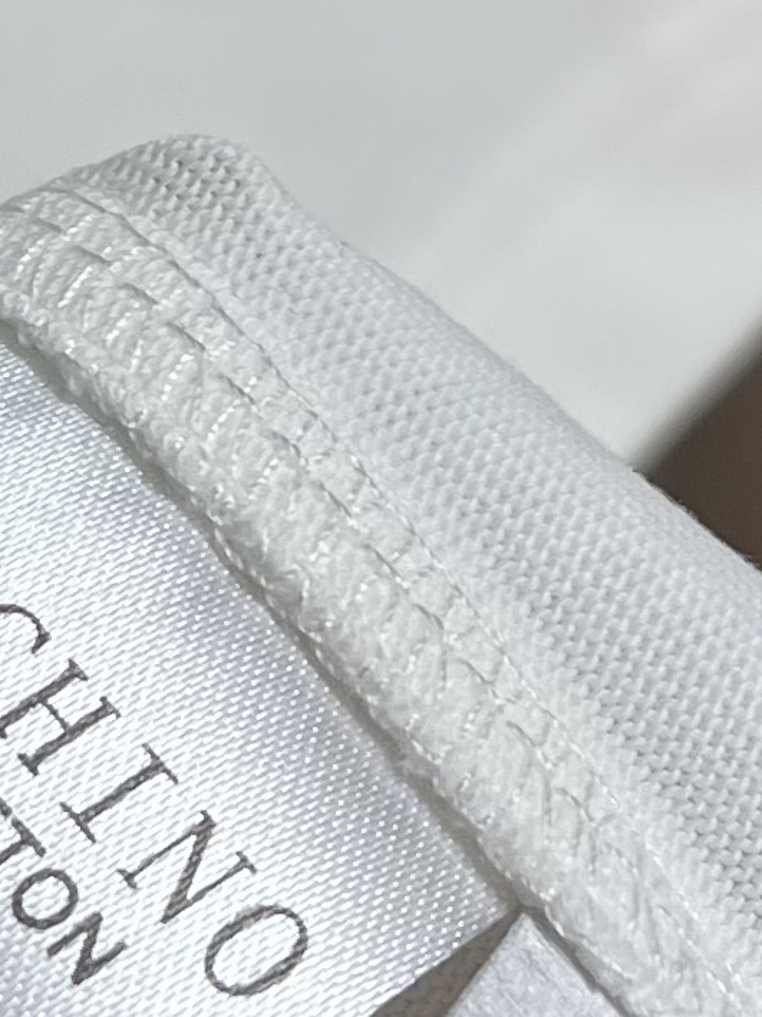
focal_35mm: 68
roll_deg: +7.6
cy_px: 492
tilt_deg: -25.3
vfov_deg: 28.6
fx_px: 1998
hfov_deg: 21.3
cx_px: 133
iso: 50
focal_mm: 5.1
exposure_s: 1/100
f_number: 1.6
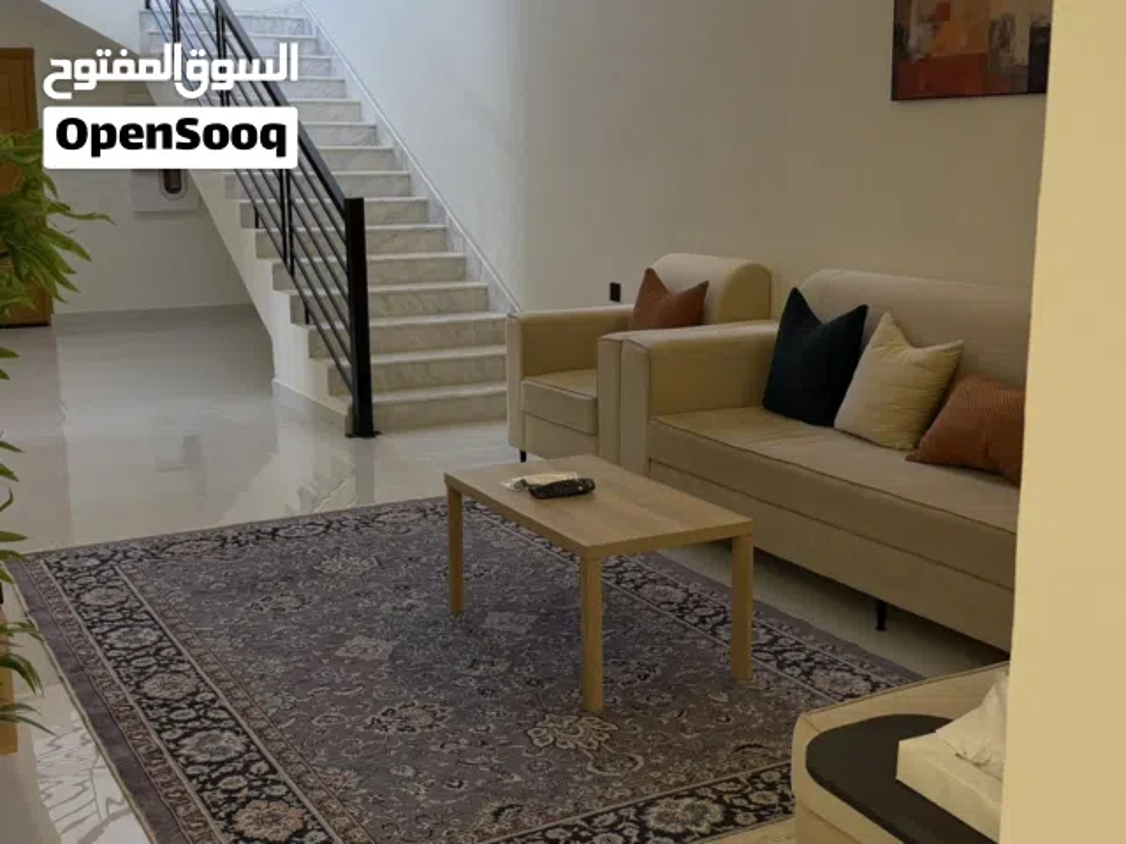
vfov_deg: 56.8
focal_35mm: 24
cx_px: 563
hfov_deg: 71.6
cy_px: 422
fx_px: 781
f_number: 1.78
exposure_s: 1/100
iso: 200
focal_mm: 6.76
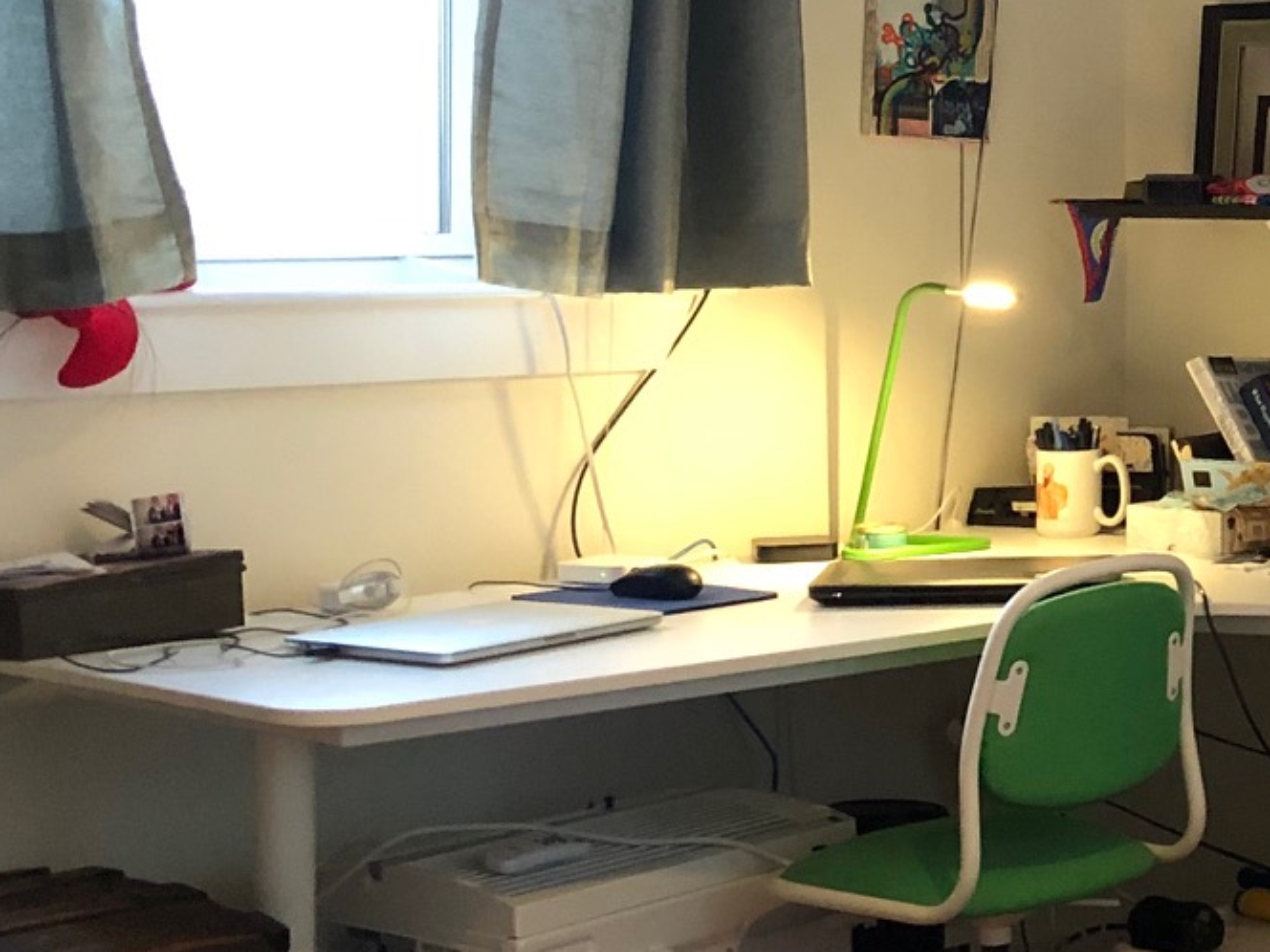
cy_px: 260
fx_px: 3119
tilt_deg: -1.3
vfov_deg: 17.3
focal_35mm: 85
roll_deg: -0.2
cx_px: 1478
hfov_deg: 21.5
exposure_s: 1/15
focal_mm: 4
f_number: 1.8
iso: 100
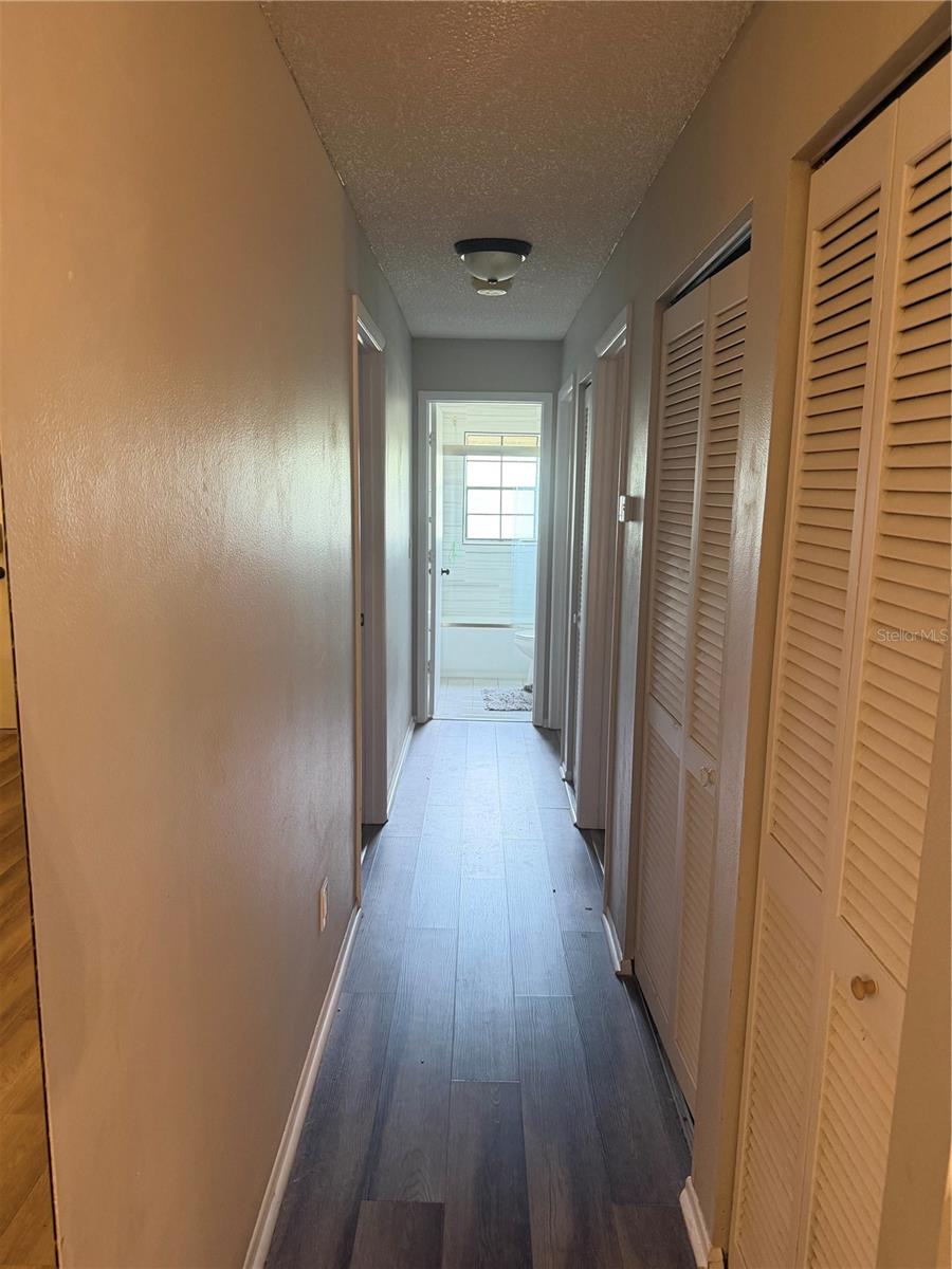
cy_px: 634
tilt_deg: -8.2
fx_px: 880
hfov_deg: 56.8
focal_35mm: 24
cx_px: 476
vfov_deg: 71.6
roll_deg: -0.4
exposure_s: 1/60
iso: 320
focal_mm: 6.76
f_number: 1.78
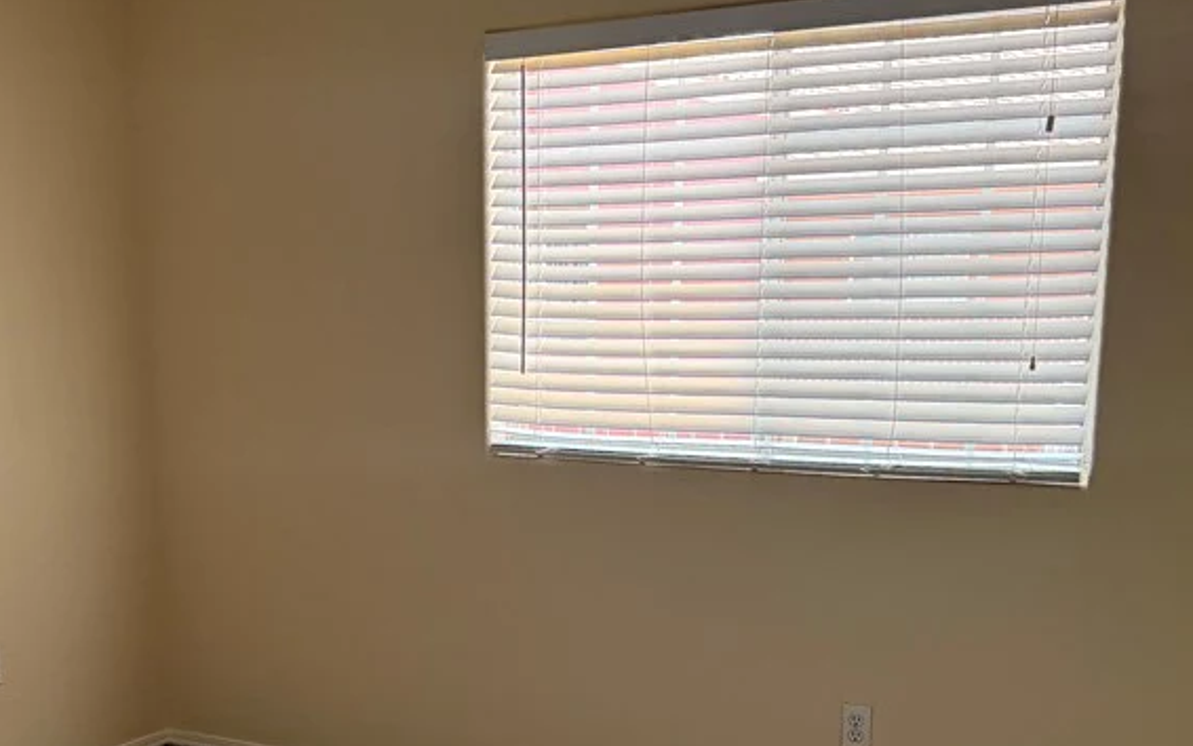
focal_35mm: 46
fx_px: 1496
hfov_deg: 43.3
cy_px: 617
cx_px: 502
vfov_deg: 27.3
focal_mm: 6.76
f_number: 1.78
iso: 200
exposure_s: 1/240
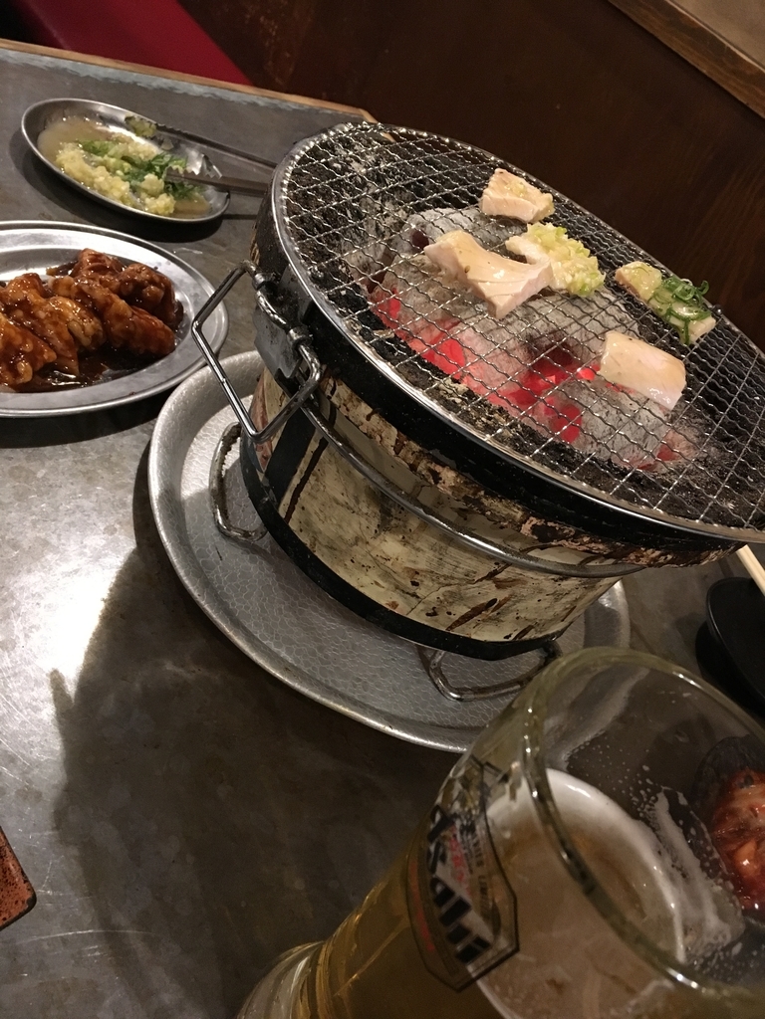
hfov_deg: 48.2
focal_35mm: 29
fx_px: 855
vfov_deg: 61.7
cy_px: 510
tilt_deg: -38.3
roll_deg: -32.2
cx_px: 382
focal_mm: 4.15
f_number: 2.2
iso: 250
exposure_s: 1/15
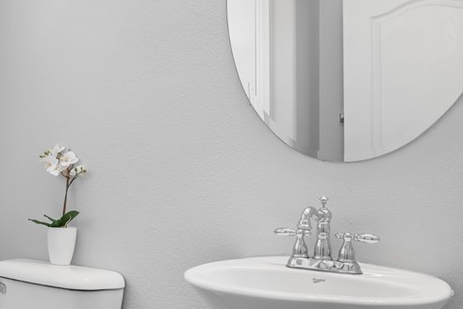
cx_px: 74
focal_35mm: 42
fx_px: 540
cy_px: 185
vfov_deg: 31.8
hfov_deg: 43.5
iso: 400
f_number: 8
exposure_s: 1/8
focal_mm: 19
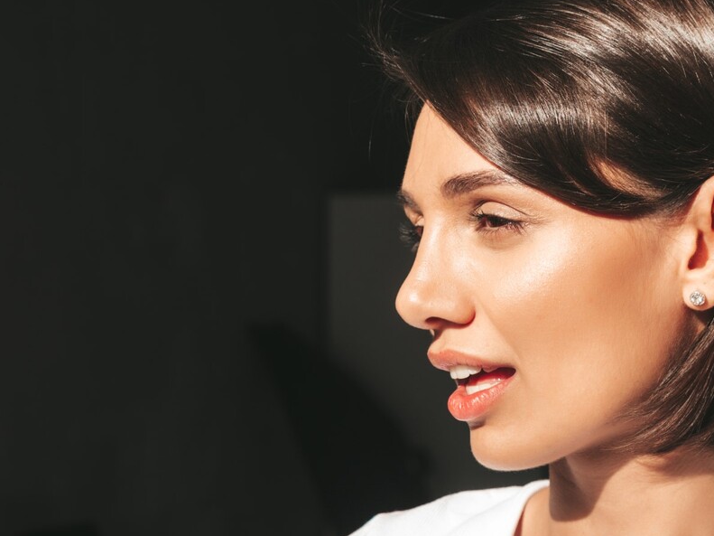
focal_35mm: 88
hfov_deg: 22.2
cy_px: 390
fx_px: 1815
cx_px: 483
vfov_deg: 16.7
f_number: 3.5
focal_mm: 28
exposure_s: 1/640
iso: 100
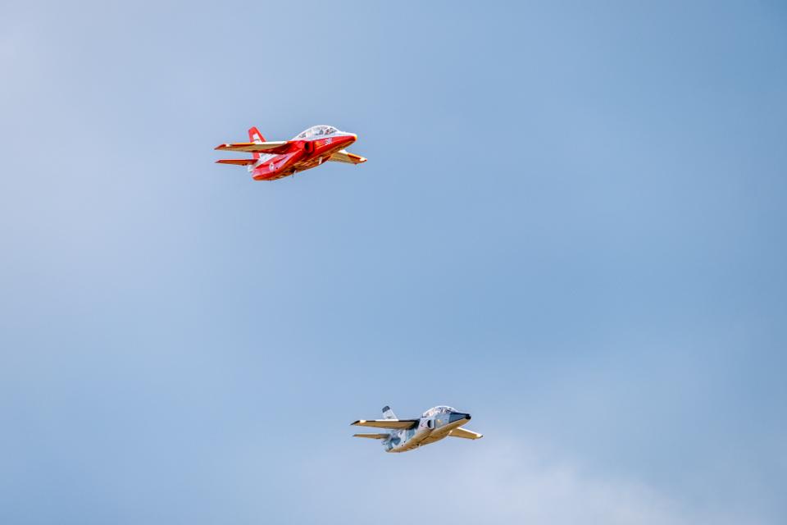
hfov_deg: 4.7
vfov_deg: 3.2
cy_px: 262
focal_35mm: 436
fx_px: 9531
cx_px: 394
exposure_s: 1/500
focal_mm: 290.6
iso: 400
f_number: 5.6
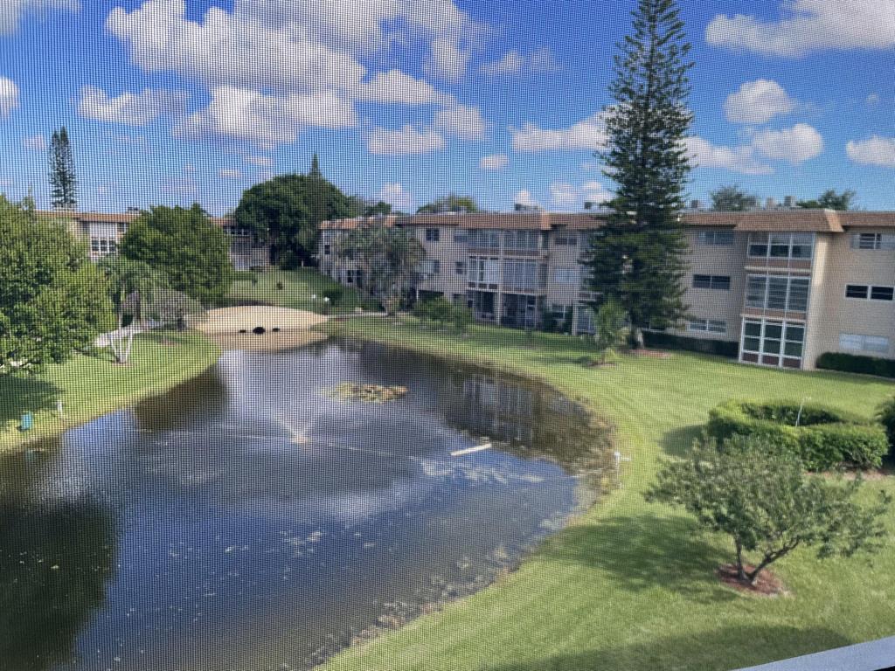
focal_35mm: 26
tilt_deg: -8.3
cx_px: 448
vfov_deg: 53.1
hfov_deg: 67.3
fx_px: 672
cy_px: 336
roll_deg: -1.0
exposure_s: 1/1350
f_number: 1.6
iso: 32
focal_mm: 4.2
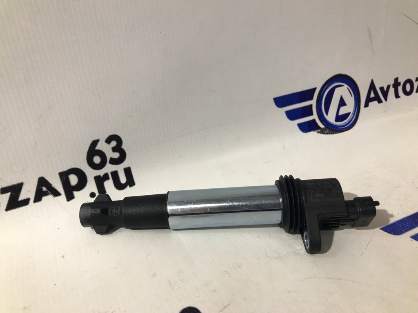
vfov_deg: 49.7
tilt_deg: -30.6
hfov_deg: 63.4
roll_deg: +2.4
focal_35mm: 28
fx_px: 338
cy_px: 156
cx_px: 209
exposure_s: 1/100
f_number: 1.8
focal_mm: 3.99
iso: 40
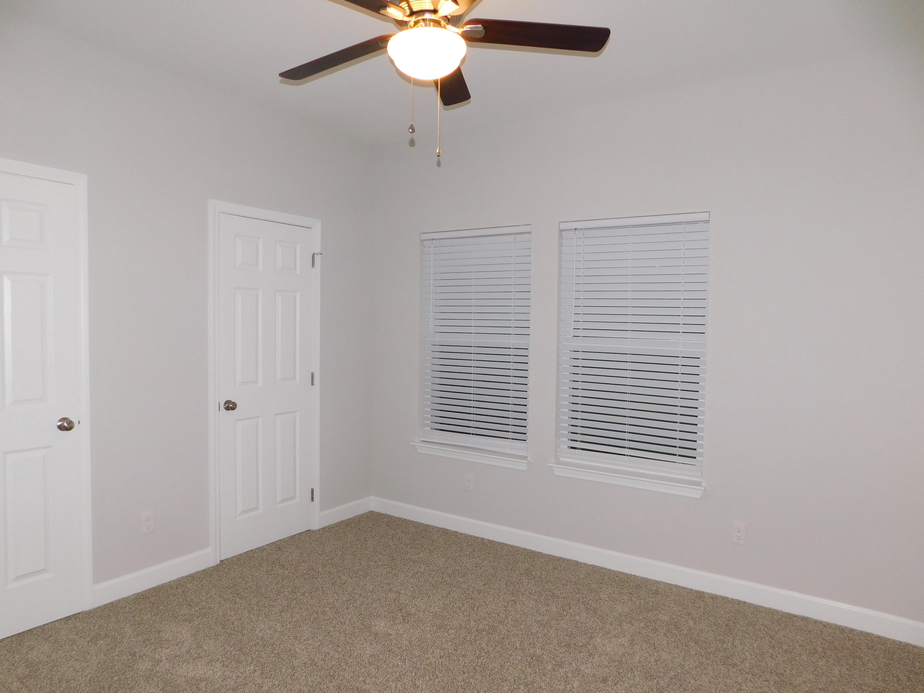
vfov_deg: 58.9
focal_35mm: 23
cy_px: 346
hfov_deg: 73.9
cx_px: 462
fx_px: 614
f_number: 3
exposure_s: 1/30
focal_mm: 4
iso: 200
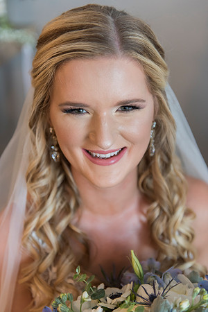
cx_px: 104
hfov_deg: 24.2
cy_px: 156
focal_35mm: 56
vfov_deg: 35.6
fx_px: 485
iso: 1000
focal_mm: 56
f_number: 2.8
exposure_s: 1/160
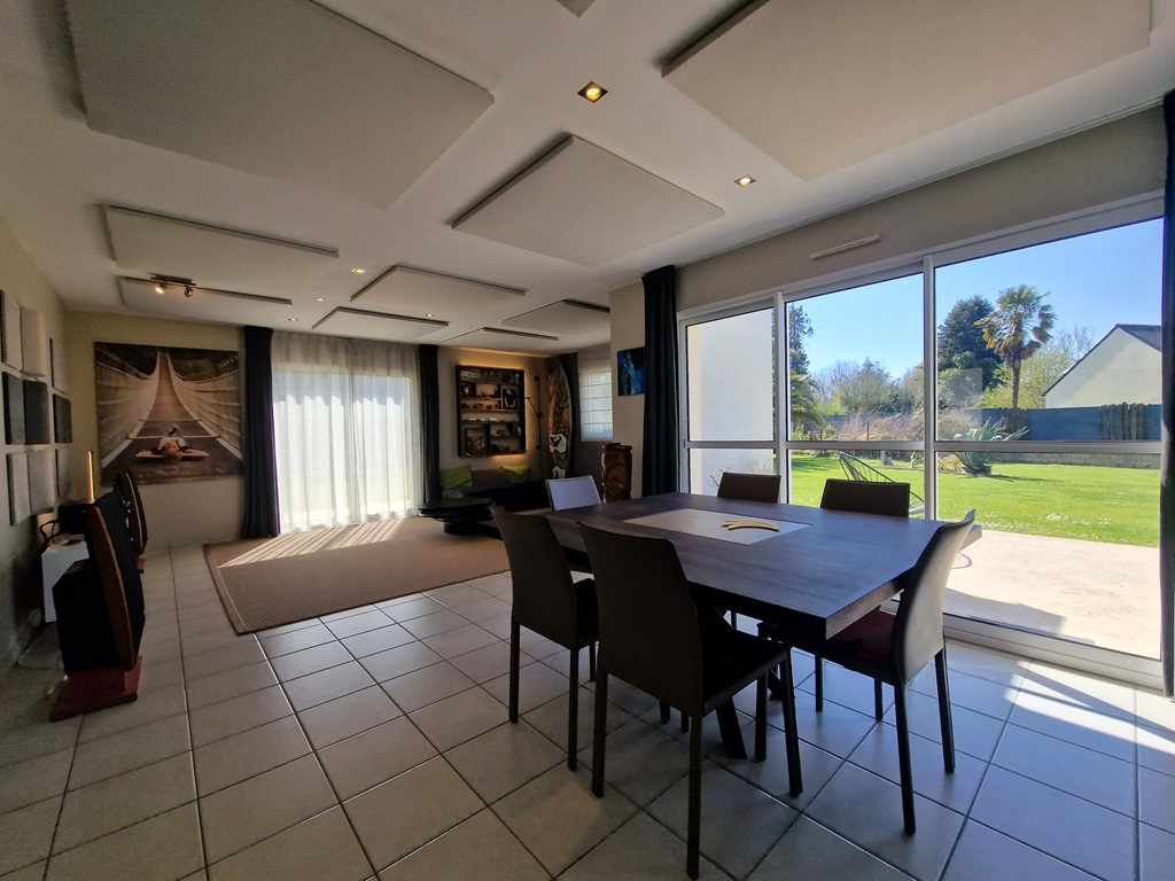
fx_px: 441
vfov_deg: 89.9
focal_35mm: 13
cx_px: 588
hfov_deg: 106.2
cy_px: 440
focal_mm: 2.2
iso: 50
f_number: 2.2
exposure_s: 1/606
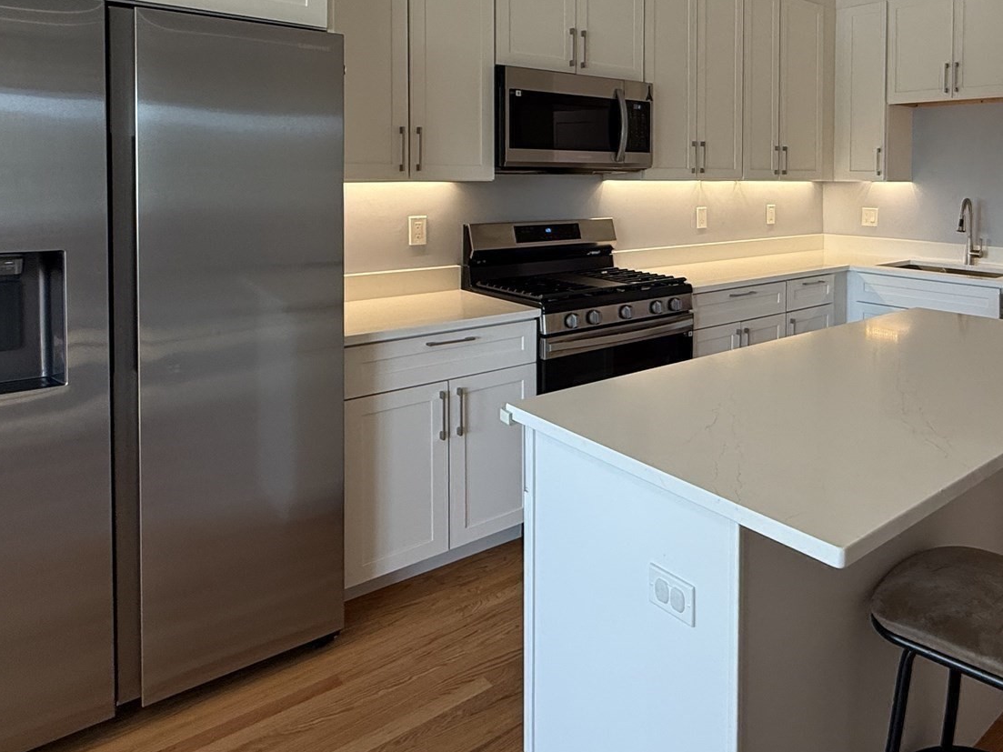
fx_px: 753
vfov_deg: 51.1
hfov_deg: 63.9
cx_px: 734
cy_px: 198
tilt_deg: -0.4
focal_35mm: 26
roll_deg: -0.4
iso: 160
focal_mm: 2.22
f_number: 2.2
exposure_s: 1/120
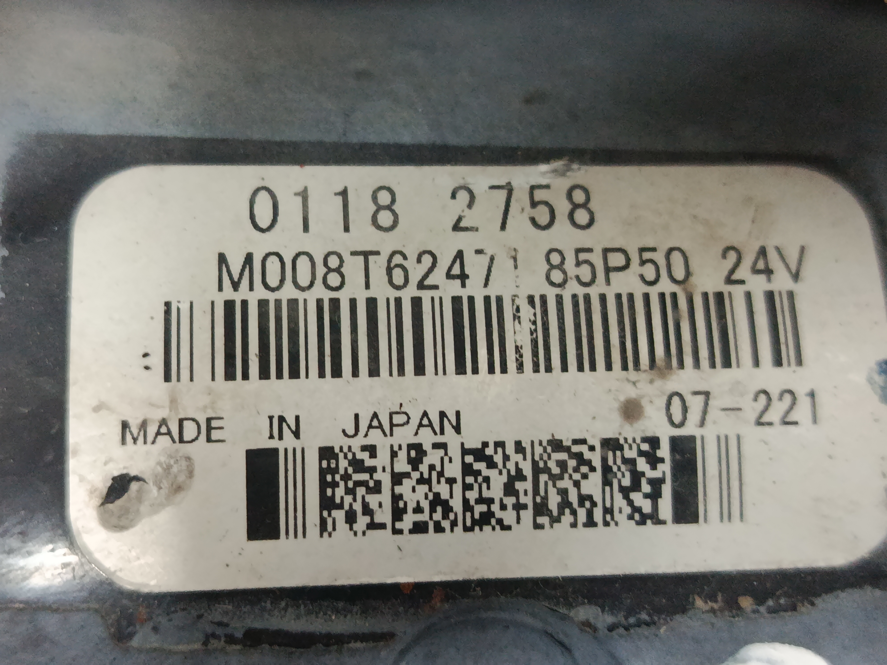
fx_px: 1256
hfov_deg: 38.9
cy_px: 332
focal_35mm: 49
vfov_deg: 29.7
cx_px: 444
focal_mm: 5.24
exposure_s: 1/25
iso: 1609
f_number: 1.7
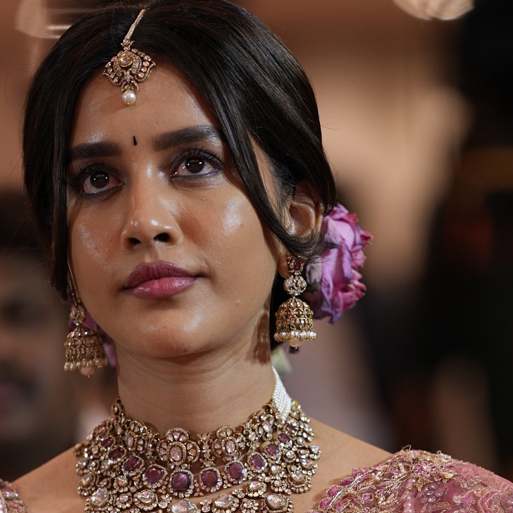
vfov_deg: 5.4
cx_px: 254
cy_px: 451
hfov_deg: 5.4
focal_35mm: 327
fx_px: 5483
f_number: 2.8
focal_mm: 200
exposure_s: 1/100
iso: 640
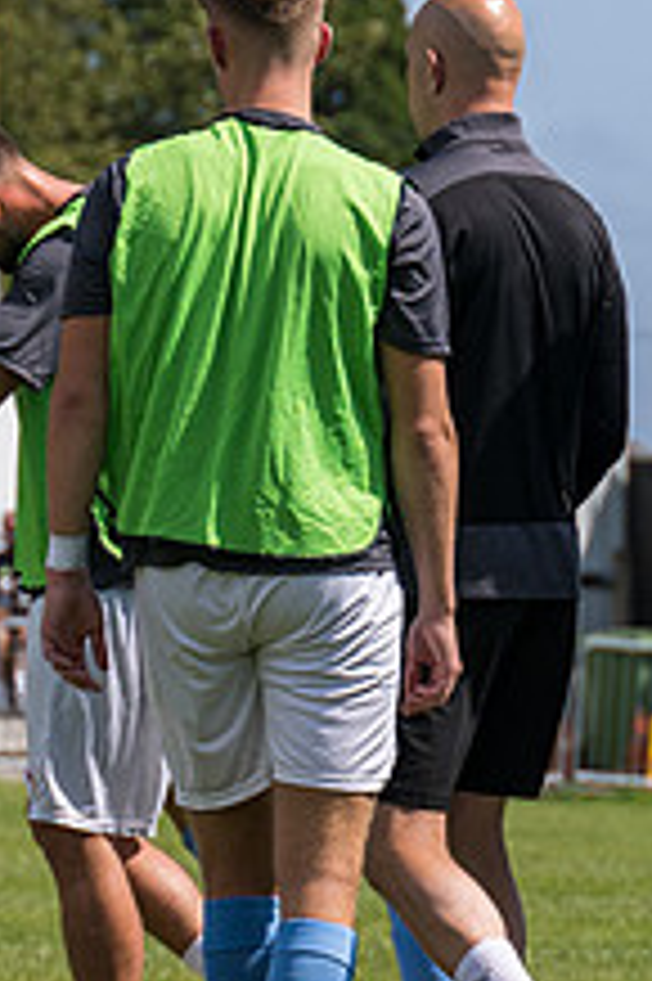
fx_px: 14012
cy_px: 483
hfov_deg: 2.7
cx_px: 946
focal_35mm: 515
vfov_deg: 4.0
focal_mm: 98
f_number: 4
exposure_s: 1/2000
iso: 125
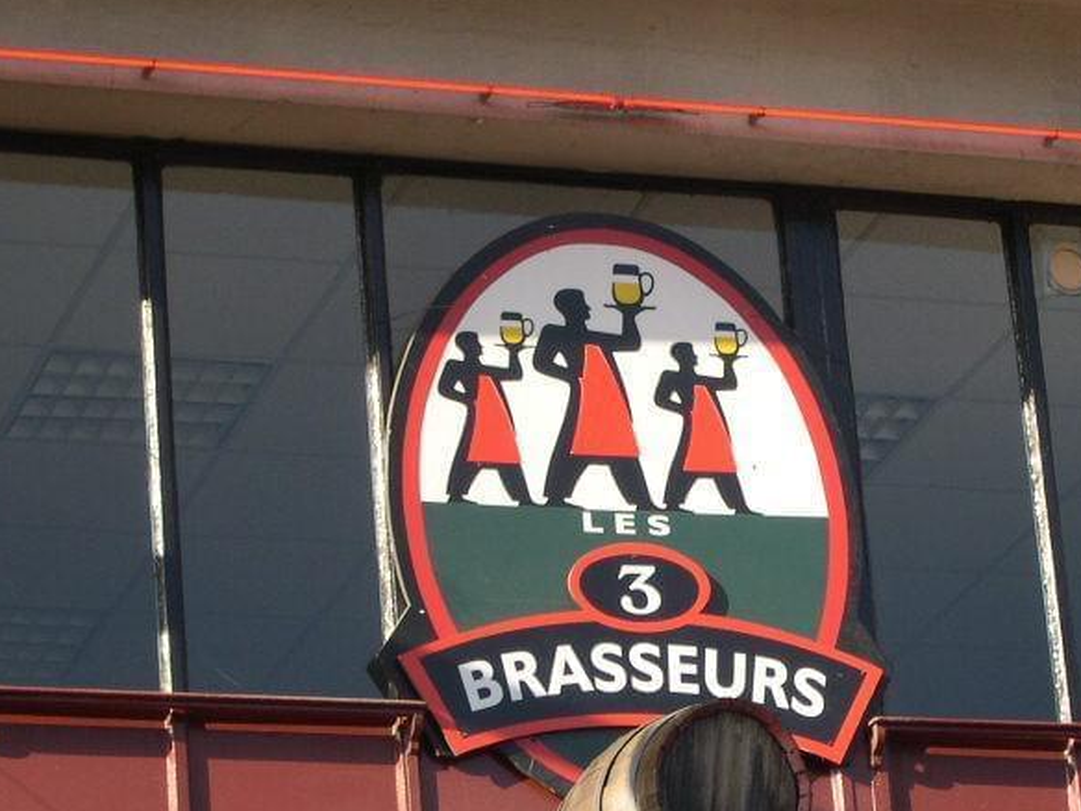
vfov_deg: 8.7
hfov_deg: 11.6
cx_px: 663
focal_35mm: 170
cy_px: 520
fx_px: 5309
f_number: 4.6
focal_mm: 20.5
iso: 100
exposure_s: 1/218
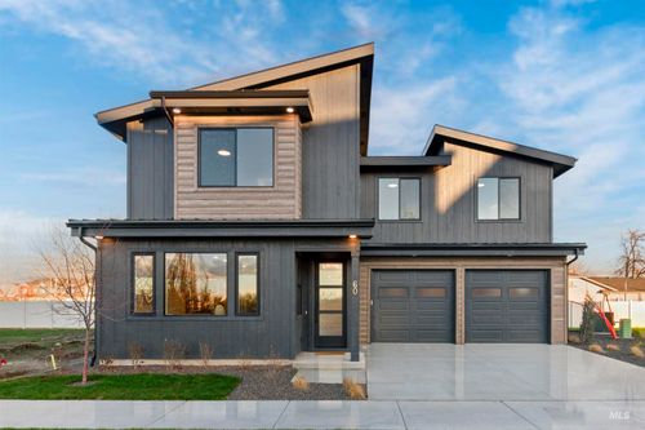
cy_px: 215
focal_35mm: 15
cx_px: 322
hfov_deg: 100.4
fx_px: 269
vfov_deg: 77.3
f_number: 8
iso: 320
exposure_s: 1/125
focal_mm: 15
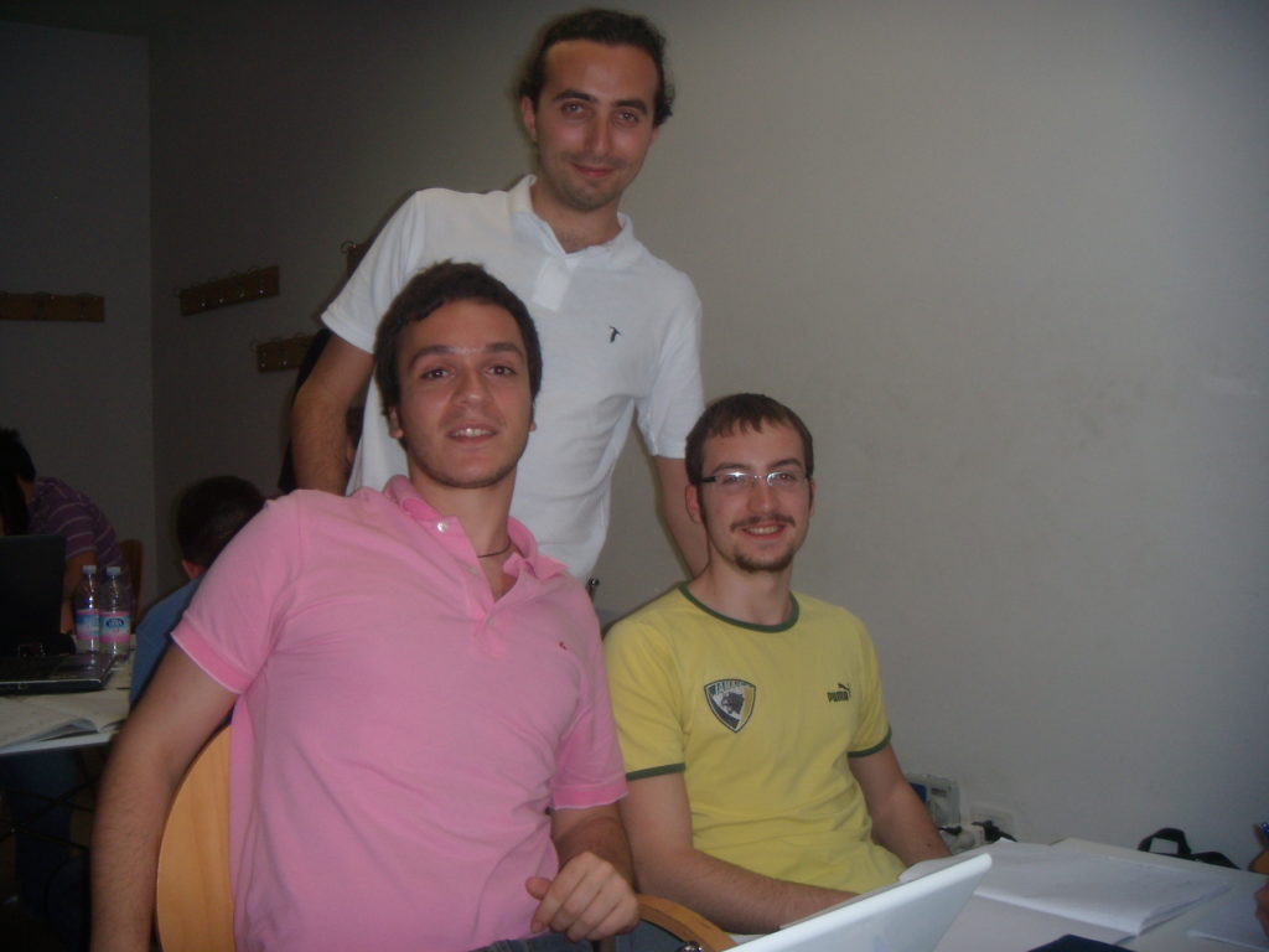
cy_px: 476
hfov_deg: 49.0
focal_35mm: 38
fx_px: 1393
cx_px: 634
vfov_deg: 37.7
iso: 64
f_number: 3.5
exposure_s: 1/60.2
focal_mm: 6.4
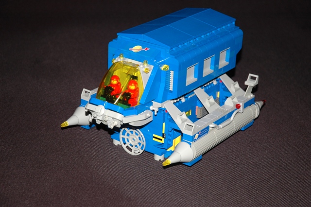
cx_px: 156
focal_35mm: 90
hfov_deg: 22.6
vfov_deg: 15.2
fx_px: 777
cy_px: 104
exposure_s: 1/60
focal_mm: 60
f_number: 4.5
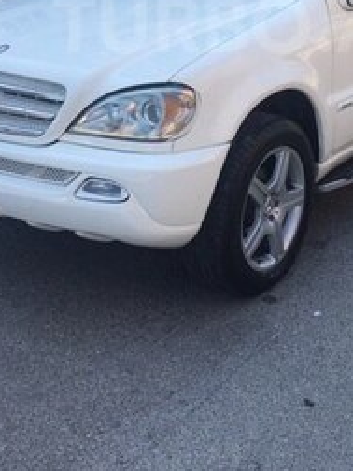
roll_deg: +2.5
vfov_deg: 31.7
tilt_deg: -10.3
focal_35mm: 57
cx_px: 245
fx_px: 775
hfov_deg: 25.5
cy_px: 24
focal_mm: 4.15
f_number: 2.2
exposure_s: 1/760
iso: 32
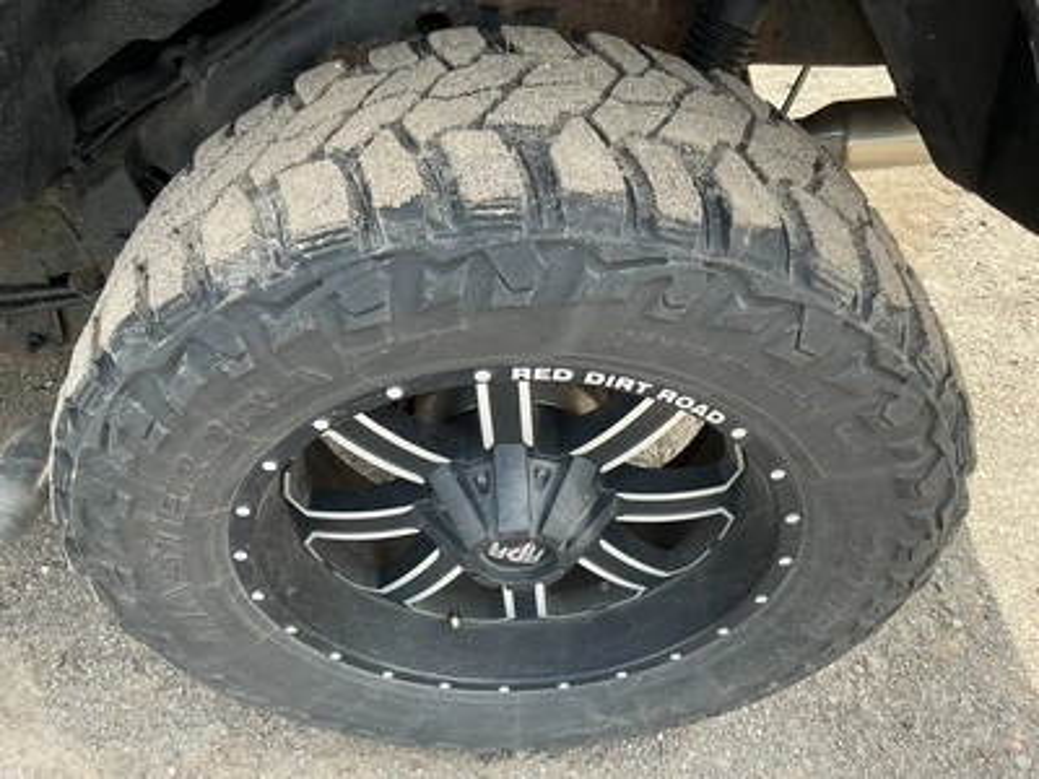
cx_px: 520
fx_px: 840
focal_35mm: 28
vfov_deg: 49.7
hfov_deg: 63.4
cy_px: 390
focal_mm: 3
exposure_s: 1/172
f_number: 1.8
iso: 32
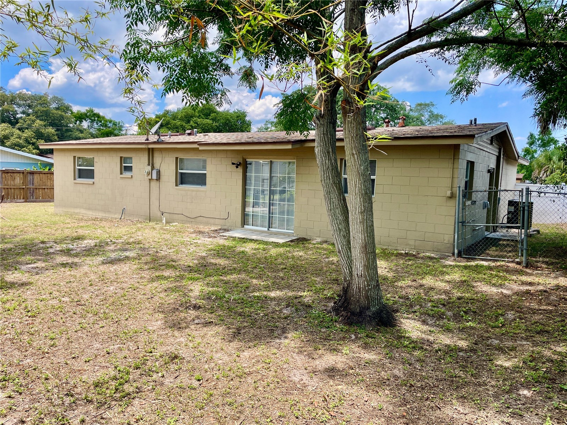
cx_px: 284
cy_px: 212
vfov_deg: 53.1
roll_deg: -1.3
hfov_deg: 67.3
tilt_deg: -4.7
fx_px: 426
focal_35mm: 26
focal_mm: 4.2
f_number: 1.6
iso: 32
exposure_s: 1/1383
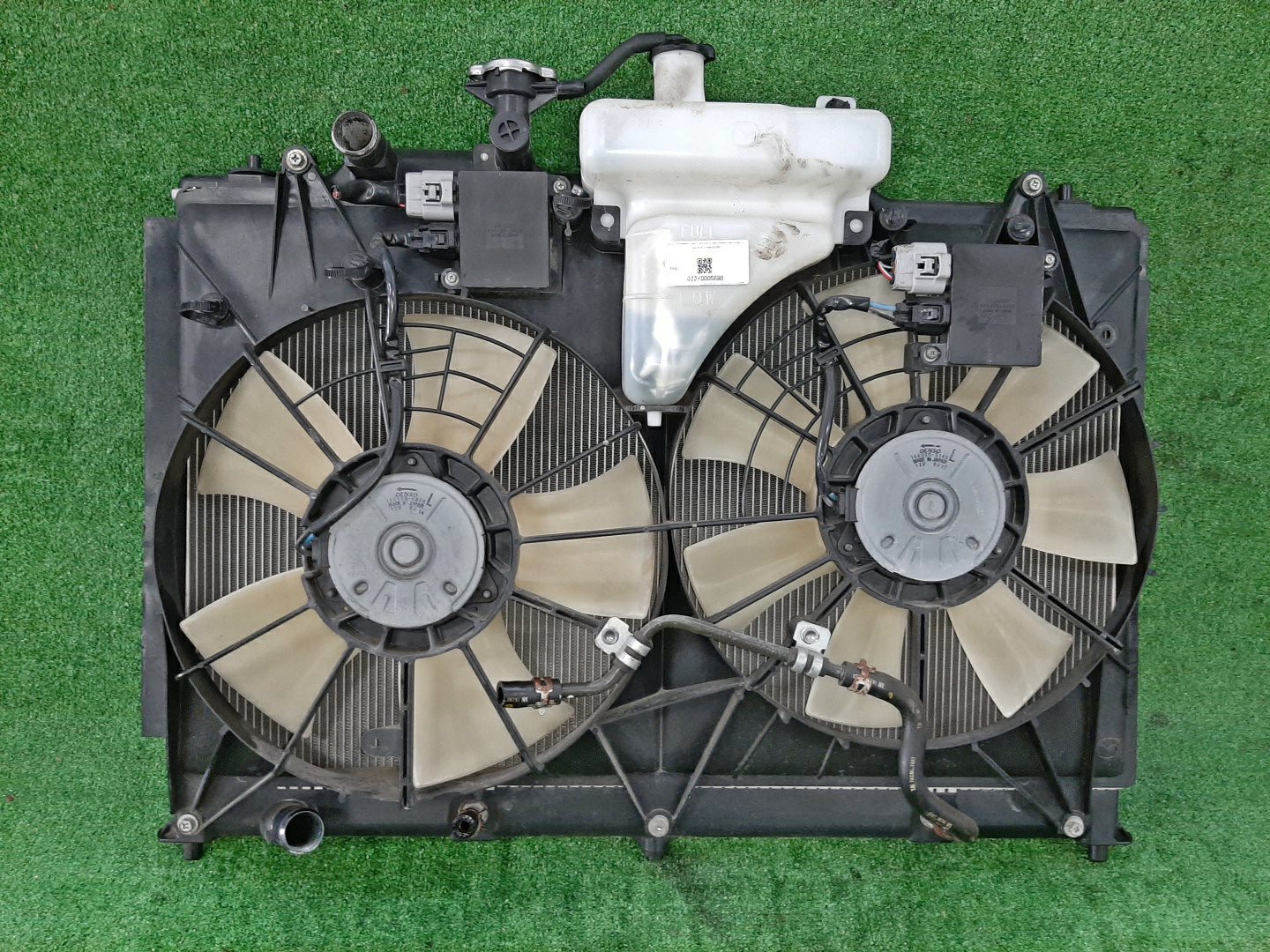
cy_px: 476
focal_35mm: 26
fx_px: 954
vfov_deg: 53.1
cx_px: 635
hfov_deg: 67.3
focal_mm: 3.93
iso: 197
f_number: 1.7
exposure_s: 1/33
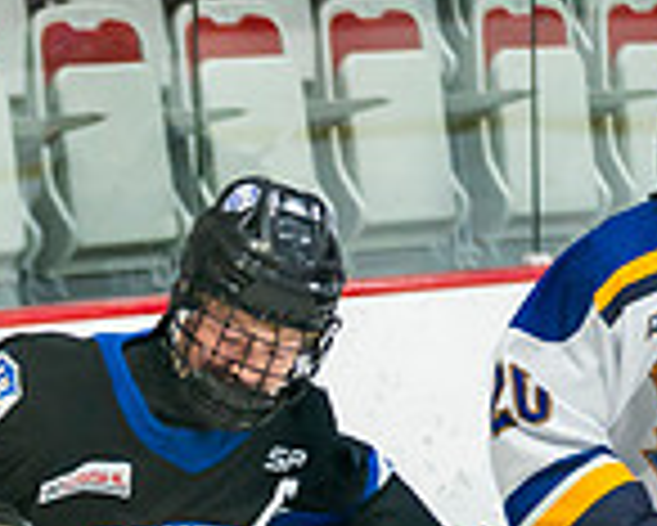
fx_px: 6713
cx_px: -345
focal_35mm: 345
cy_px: 794
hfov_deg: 5.5
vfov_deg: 4.5
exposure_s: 1/640
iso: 640
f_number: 2.8
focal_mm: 70
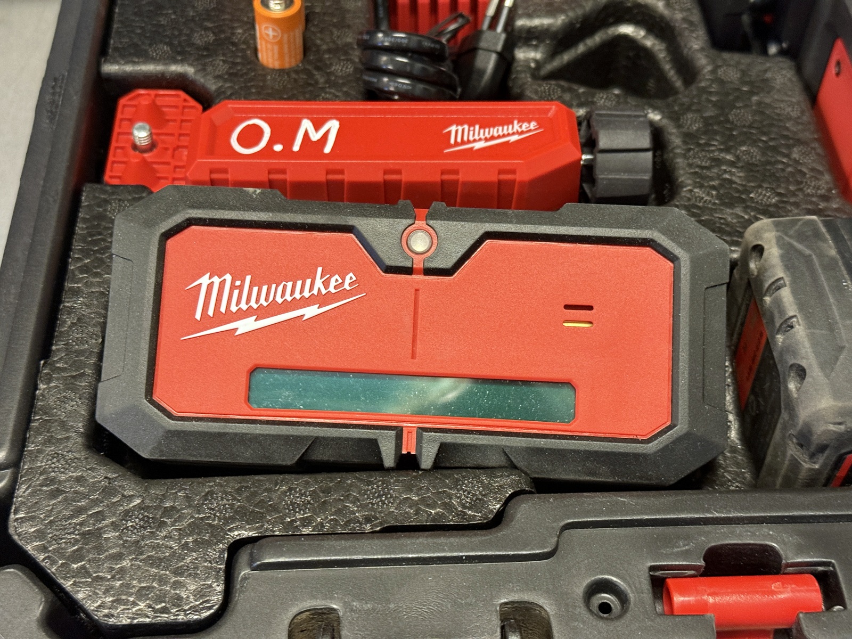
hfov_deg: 39.7
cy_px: 320
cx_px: 426
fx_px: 1181
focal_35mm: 48
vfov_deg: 30.3
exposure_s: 1/33
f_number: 1.78
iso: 320
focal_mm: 6.76
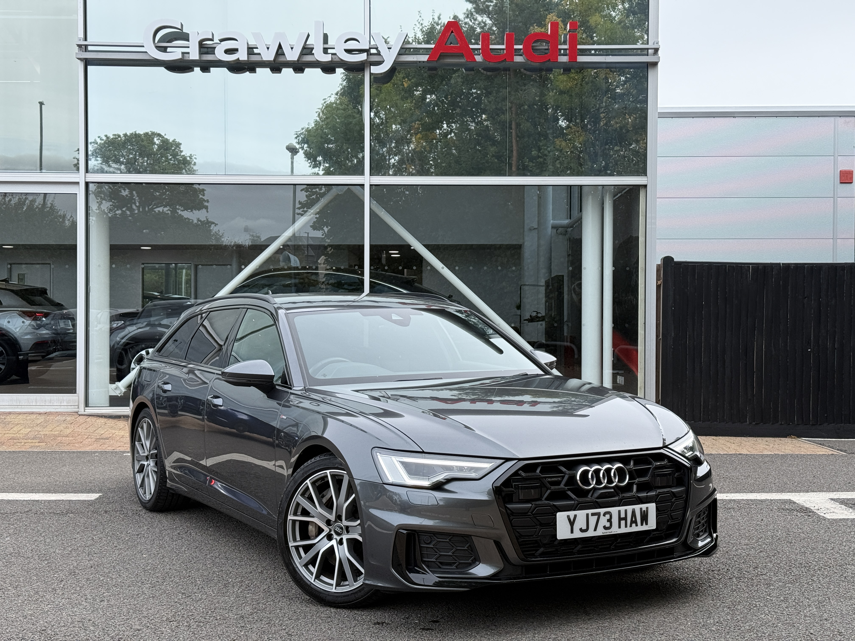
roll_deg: +0.7
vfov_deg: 30.3
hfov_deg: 39.7
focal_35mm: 48
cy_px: 320
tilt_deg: +1.8
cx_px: 428
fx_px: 1186
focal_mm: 6.76
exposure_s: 1/1055
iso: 64
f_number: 1.78
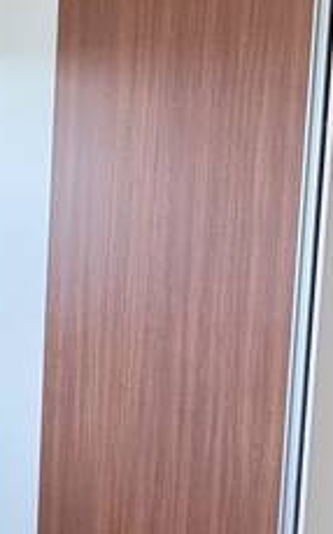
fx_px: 1017
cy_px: 340
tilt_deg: -4.4
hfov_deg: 18.4
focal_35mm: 70
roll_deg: -1.1
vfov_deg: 29.2
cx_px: 277
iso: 400
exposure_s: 1/60
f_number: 2.2
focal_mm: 2.22
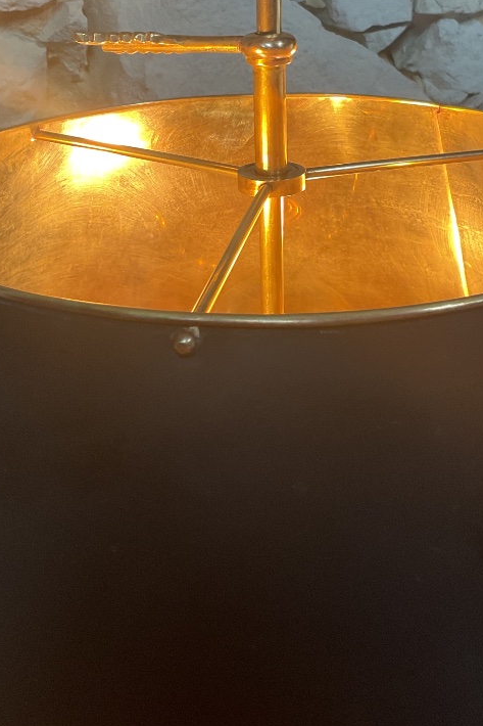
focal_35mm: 51
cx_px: 269
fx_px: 1027
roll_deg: +1.1
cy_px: 182
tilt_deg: -14.5
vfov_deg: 37.9
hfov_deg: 26.5
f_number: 1.8
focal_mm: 3
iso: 64
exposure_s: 1/60
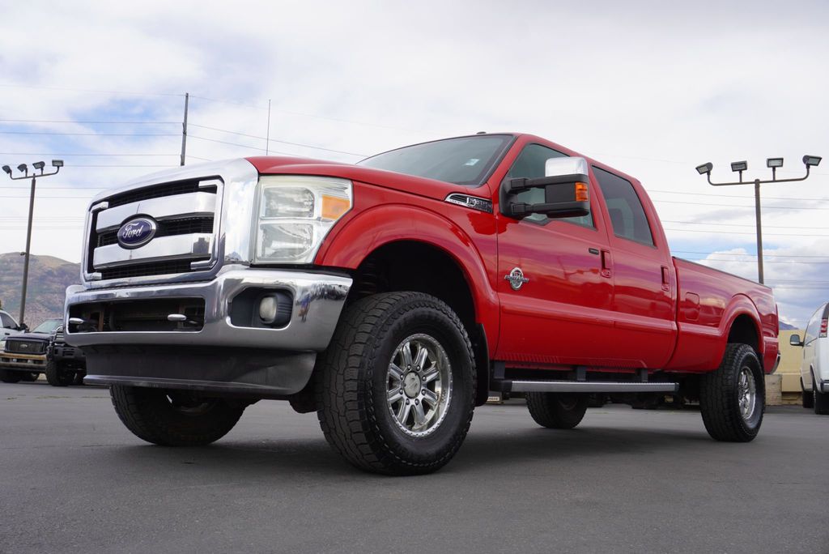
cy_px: 277
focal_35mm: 34
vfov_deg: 38.4
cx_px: 414
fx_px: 795
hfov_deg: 55.1
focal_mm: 23
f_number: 8
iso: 100
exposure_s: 1/125
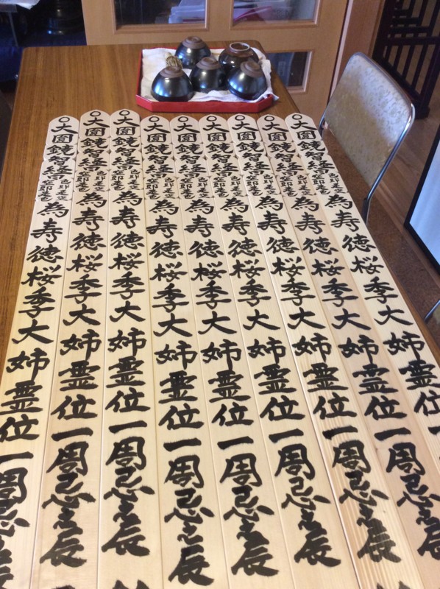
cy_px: 294
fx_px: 543
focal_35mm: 32
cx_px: 220
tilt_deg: -46.1
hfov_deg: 44.1
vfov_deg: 56.9
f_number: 2.4
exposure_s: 1/24
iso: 100
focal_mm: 3.3
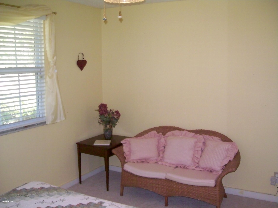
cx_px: 139
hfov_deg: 51.4
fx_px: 289
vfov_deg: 39.6
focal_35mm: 36
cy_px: 104
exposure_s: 1/64
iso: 160
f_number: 2.7
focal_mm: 6
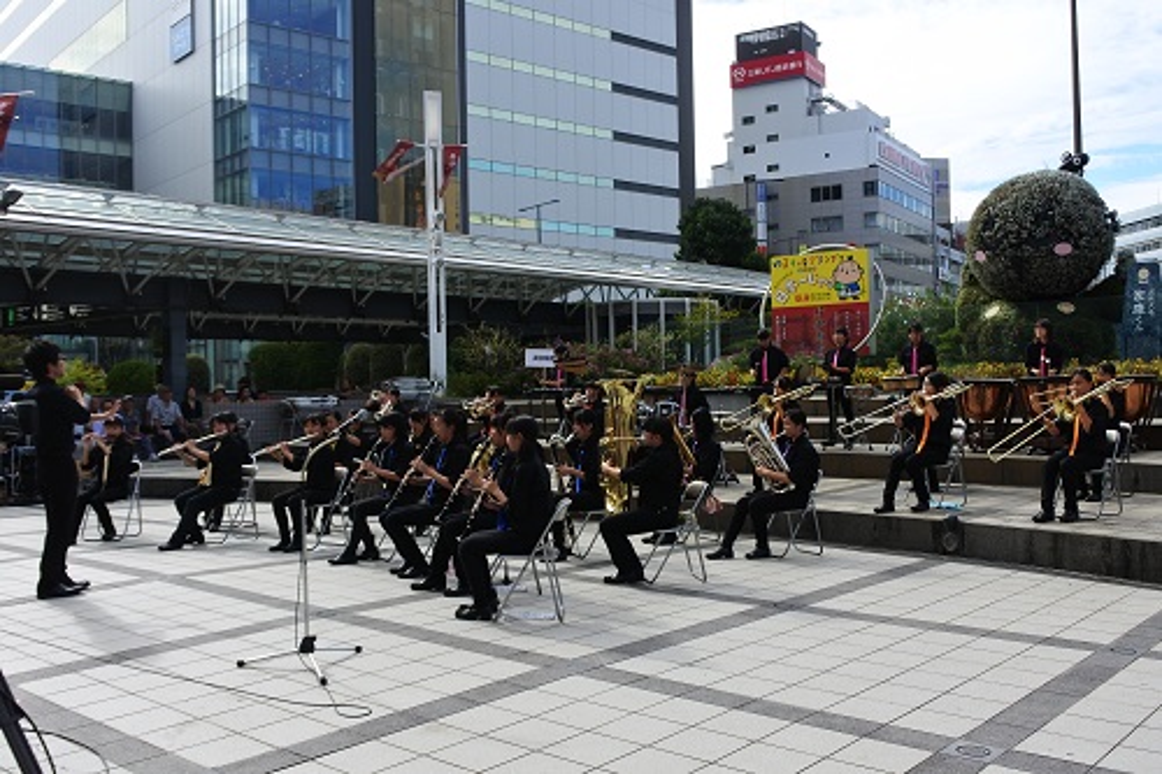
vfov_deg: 38.9
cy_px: 387
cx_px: 581
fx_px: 1097
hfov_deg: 55.8
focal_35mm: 34
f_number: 4.5
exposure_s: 1/640
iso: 160
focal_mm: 12.8
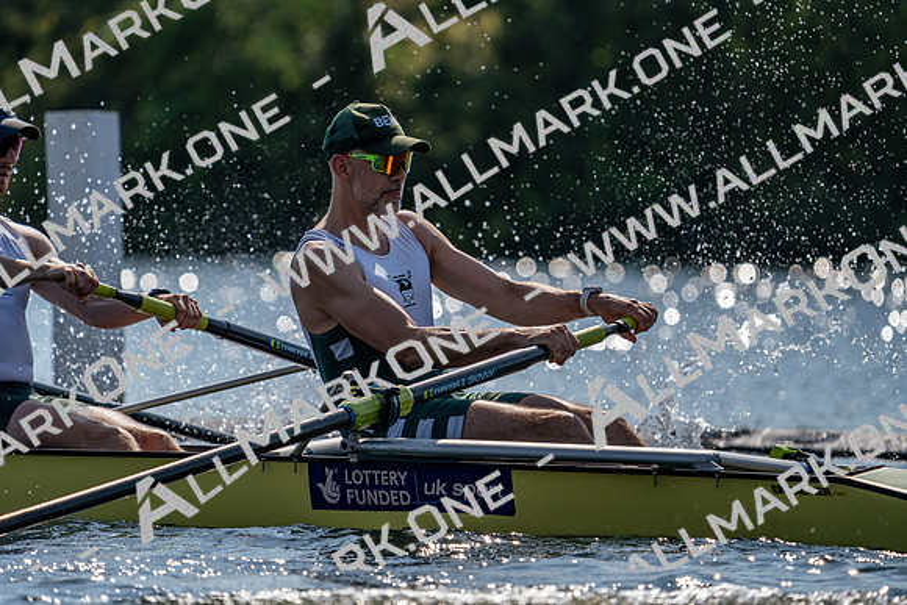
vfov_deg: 3.3
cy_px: 302
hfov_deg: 4.9
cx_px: 454
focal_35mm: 422
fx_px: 10634
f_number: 6.3
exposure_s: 1/1600
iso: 125
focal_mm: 422
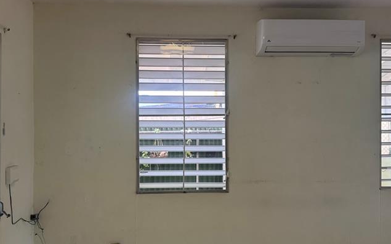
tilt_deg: +0.0
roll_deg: +0.2
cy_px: 128
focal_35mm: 41
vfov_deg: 31.3
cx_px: 193
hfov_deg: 48.2
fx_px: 437
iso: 160
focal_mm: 6.76
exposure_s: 1/120
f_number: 1.78
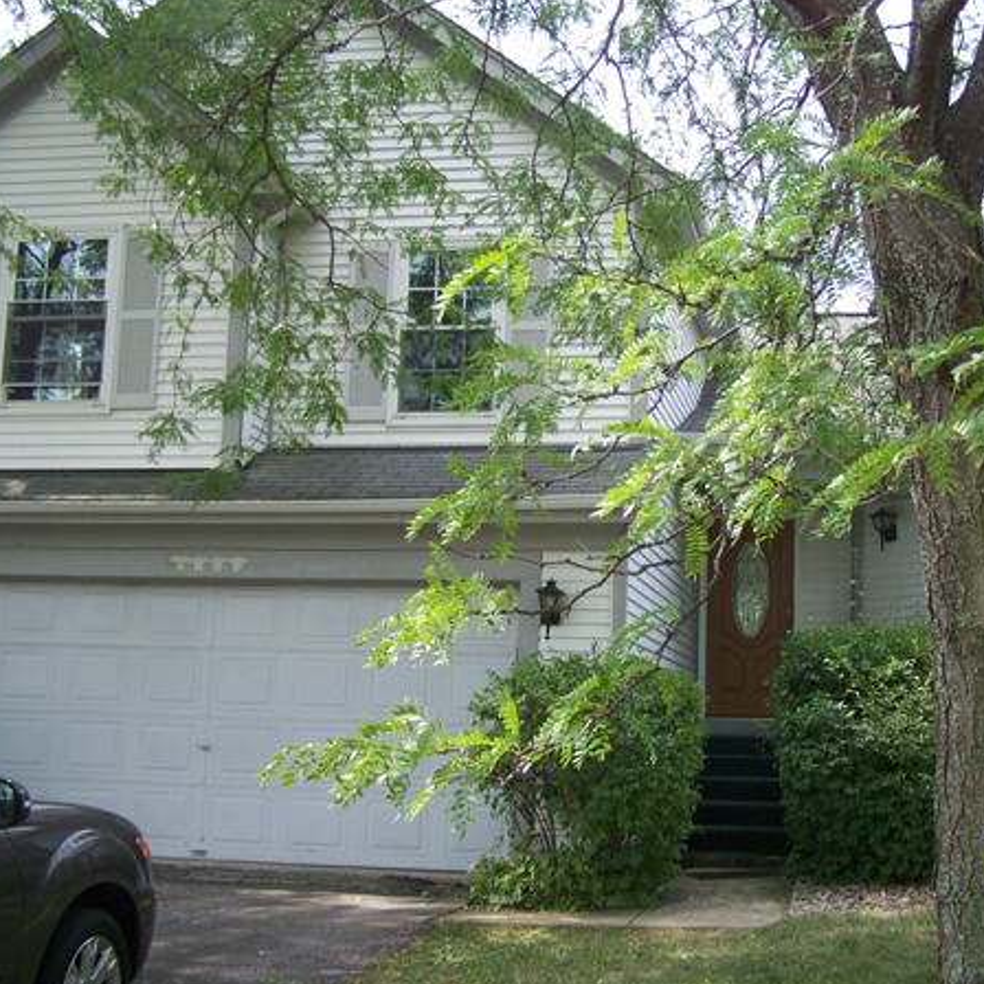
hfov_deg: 35.1
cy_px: 472
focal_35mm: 48
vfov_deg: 35.4
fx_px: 1544
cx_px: 644
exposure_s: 1/200
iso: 64
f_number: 2.8
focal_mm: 6.3
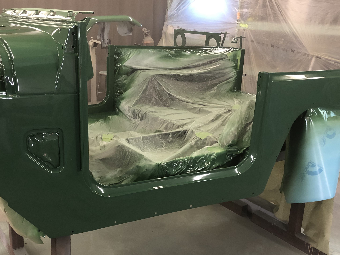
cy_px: 140
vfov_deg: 36.8
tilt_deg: -18.7
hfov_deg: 47.9
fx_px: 383
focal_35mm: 39
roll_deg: -3.2
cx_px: 165
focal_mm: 3.99
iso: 50
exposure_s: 1/15
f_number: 1.8
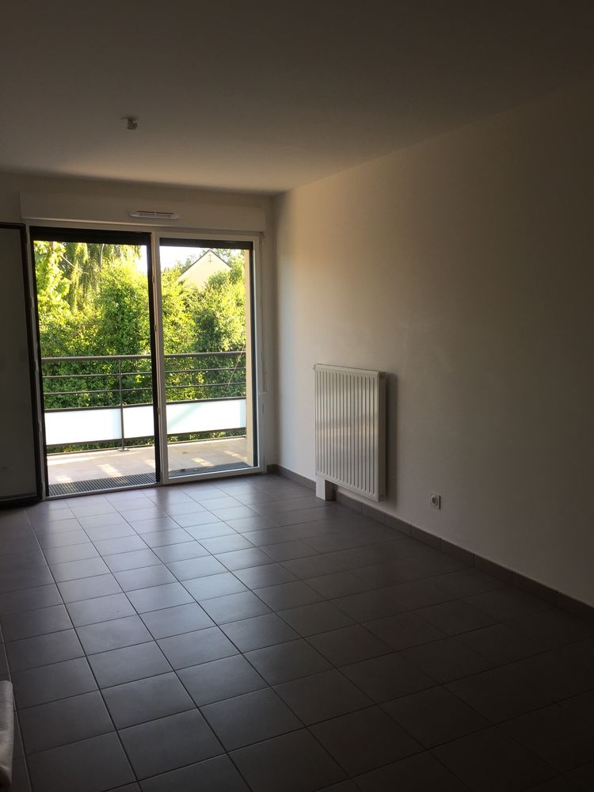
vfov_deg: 61.7
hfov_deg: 48.2
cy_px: 396
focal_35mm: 29
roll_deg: -0.4
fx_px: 664
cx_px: 297
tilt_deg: -8.3
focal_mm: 4.15
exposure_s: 1/125
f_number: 2.2
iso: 32
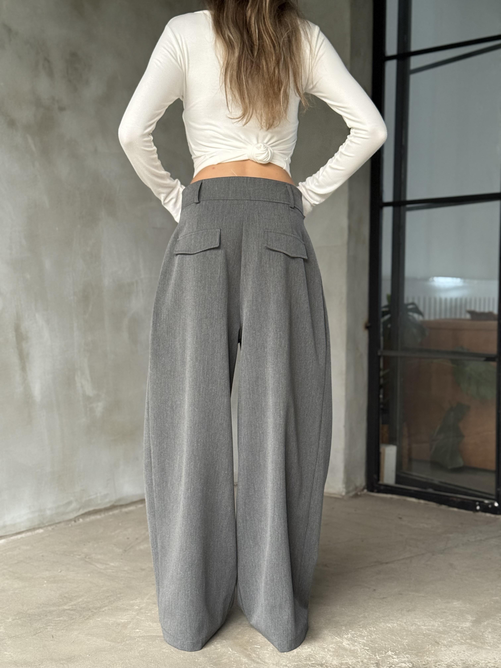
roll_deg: -0.6
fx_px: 926
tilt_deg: -2.2
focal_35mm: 48
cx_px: 250
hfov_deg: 30.3
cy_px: 334
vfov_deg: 39.7
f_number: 1.78
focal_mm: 6.76
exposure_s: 1/40
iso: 400
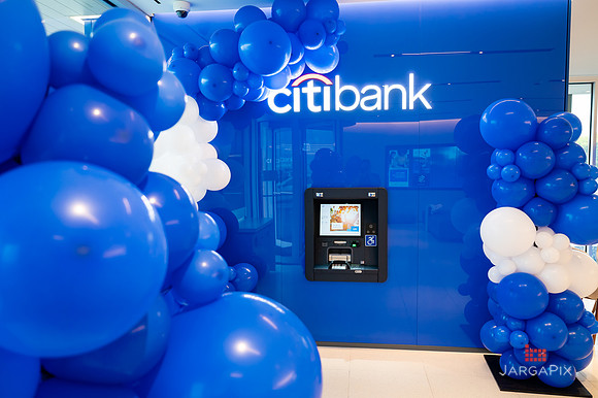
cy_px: 200
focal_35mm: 27
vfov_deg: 48.2
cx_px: 307
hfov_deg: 67.8
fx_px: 445
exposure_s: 1/160
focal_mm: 25
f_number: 3.2
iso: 500
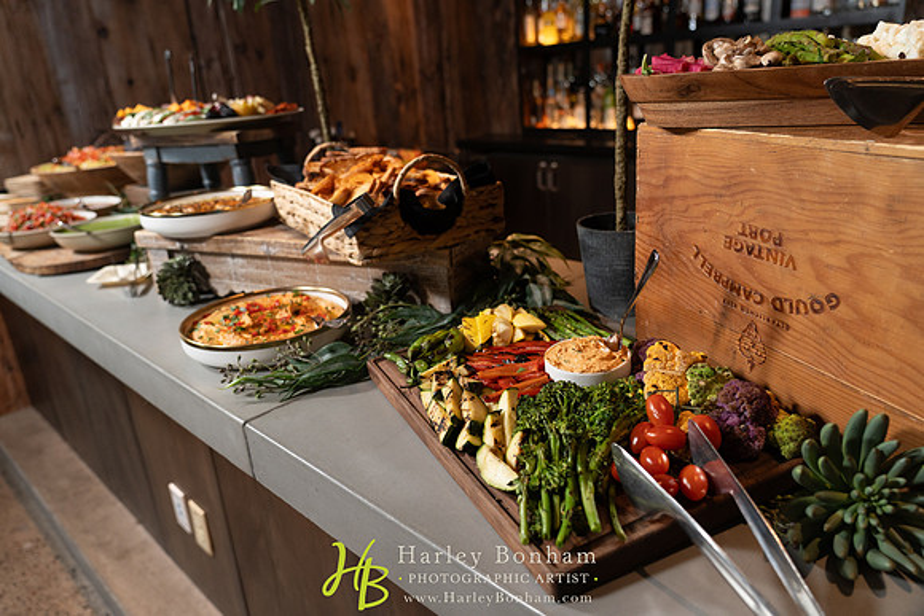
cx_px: 462
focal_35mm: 26
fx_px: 667
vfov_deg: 49.6
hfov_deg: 69.4
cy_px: 308
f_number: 4
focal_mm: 26
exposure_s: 1/200
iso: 1600
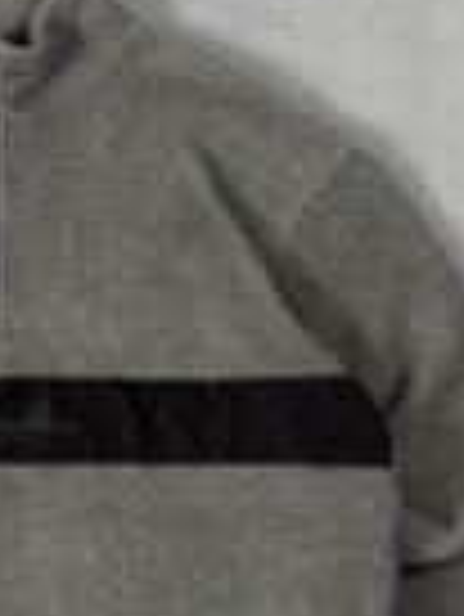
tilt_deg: -83.0
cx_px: 5
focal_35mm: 70
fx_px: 1249
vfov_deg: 27.6
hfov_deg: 20.4
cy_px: 400
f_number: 1.78
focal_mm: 6.76
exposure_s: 1/60
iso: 160
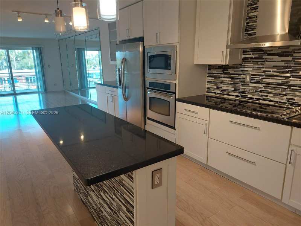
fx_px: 209
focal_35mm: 24
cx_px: 150
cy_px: 113
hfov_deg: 71.6
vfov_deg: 56.8
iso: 160
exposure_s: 1/60
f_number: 1.8
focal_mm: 5.23
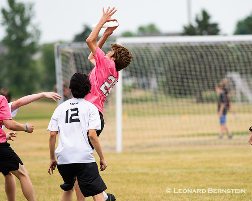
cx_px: 154
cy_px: 99
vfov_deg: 3.0
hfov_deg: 3.8
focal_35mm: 516
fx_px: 3844
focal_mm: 300
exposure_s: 1/3200
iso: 800
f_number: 5
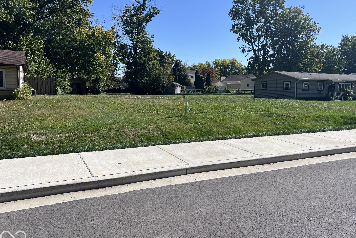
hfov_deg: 63.6
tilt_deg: -5.8
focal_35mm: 29
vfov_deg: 44.9
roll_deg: -0.6
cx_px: 188
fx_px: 287
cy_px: 112
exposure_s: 1/4630
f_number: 1.5
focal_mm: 5.7
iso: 50
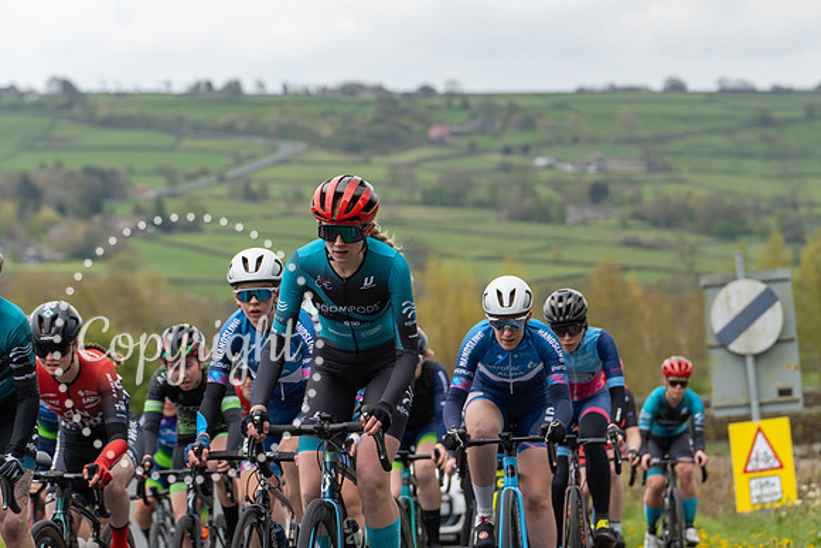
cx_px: 506
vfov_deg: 9.8
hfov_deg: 14.7
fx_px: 3179
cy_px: 210
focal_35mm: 139
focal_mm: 113
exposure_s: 1/640
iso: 200
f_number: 4
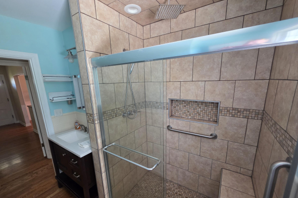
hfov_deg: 104.3
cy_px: 106
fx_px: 116
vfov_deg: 81.1
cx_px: 151
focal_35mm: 14
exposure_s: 1/60
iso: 200
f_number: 1.9
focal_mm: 2.2
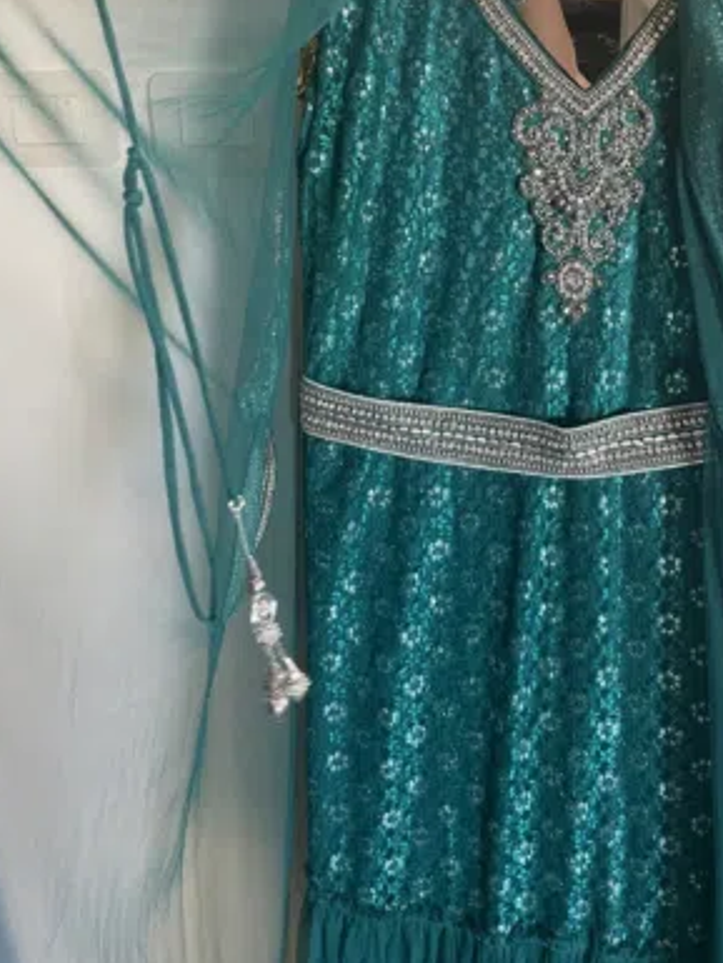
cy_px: 334
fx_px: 1002
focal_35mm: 36
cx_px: 428
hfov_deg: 39.5
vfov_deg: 50.6
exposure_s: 1/60
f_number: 1.6
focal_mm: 4.2
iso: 320
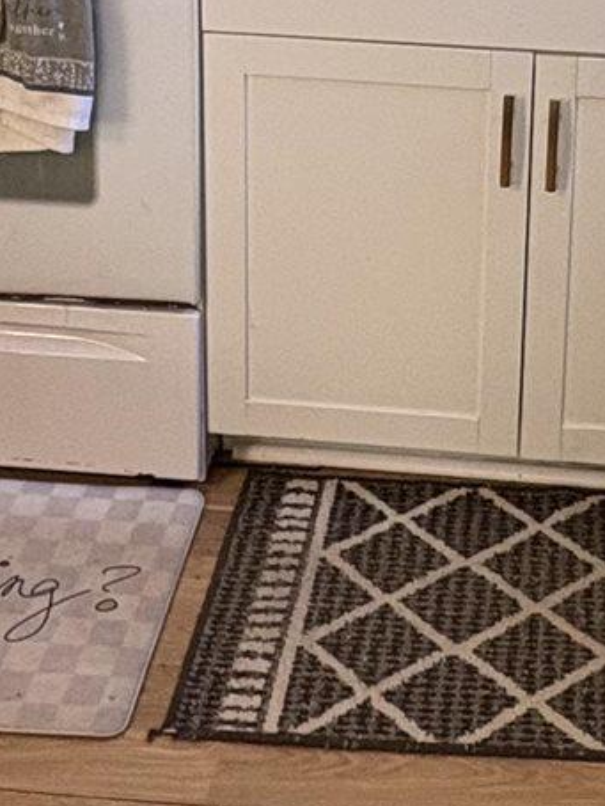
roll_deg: -2.2
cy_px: -178
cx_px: 507
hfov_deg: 20.4
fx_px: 1653
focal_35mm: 71
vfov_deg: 24.6
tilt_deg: -12.5
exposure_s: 1/60
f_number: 2.2
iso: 160
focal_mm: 2.22
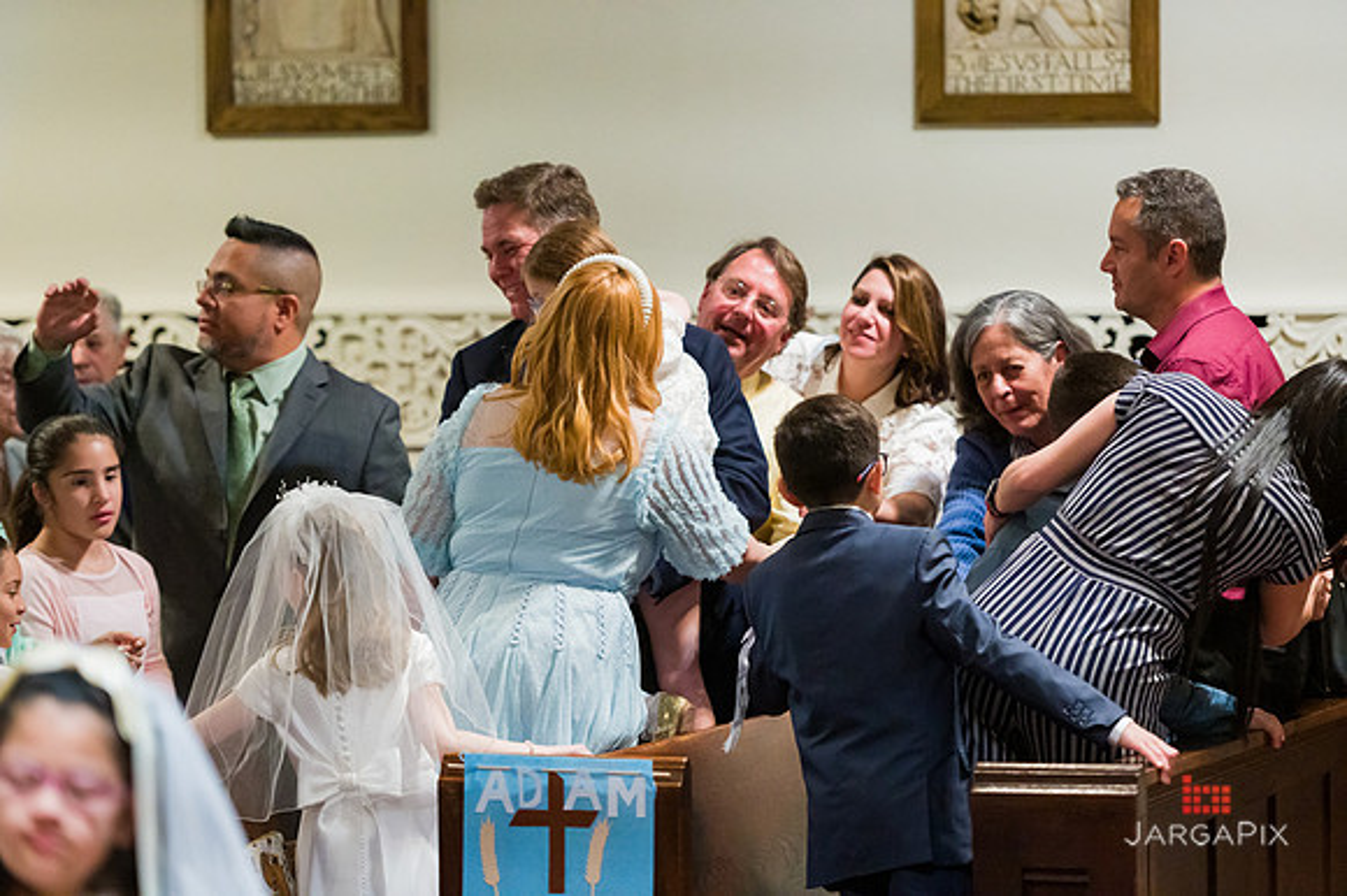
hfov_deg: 14.2
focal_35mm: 145
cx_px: 674
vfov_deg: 9.5
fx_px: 5422
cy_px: 448
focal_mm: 145
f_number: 3.2
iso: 6400
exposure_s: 1/250
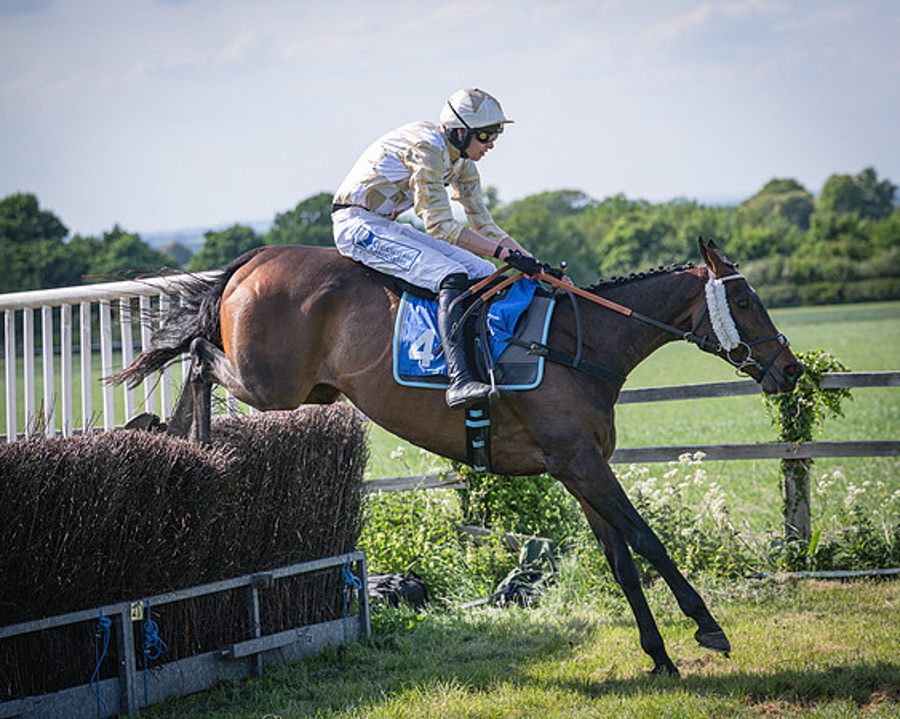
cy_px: 358
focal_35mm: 117
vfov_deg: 13.2
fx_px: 3104
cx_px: 509
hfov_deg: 16.5
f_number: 4
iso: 400
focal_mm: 101
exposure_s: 1/3200
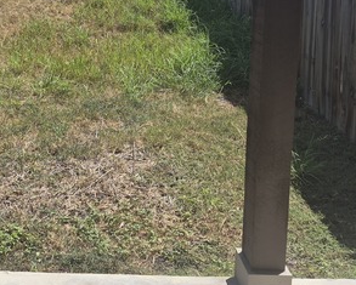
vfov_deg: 29.4
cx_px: 75
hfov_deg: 36.8
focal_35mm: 49
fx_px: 517
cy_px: 19
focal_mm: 5.4
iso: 80
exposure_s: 1/5392
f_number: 1.8
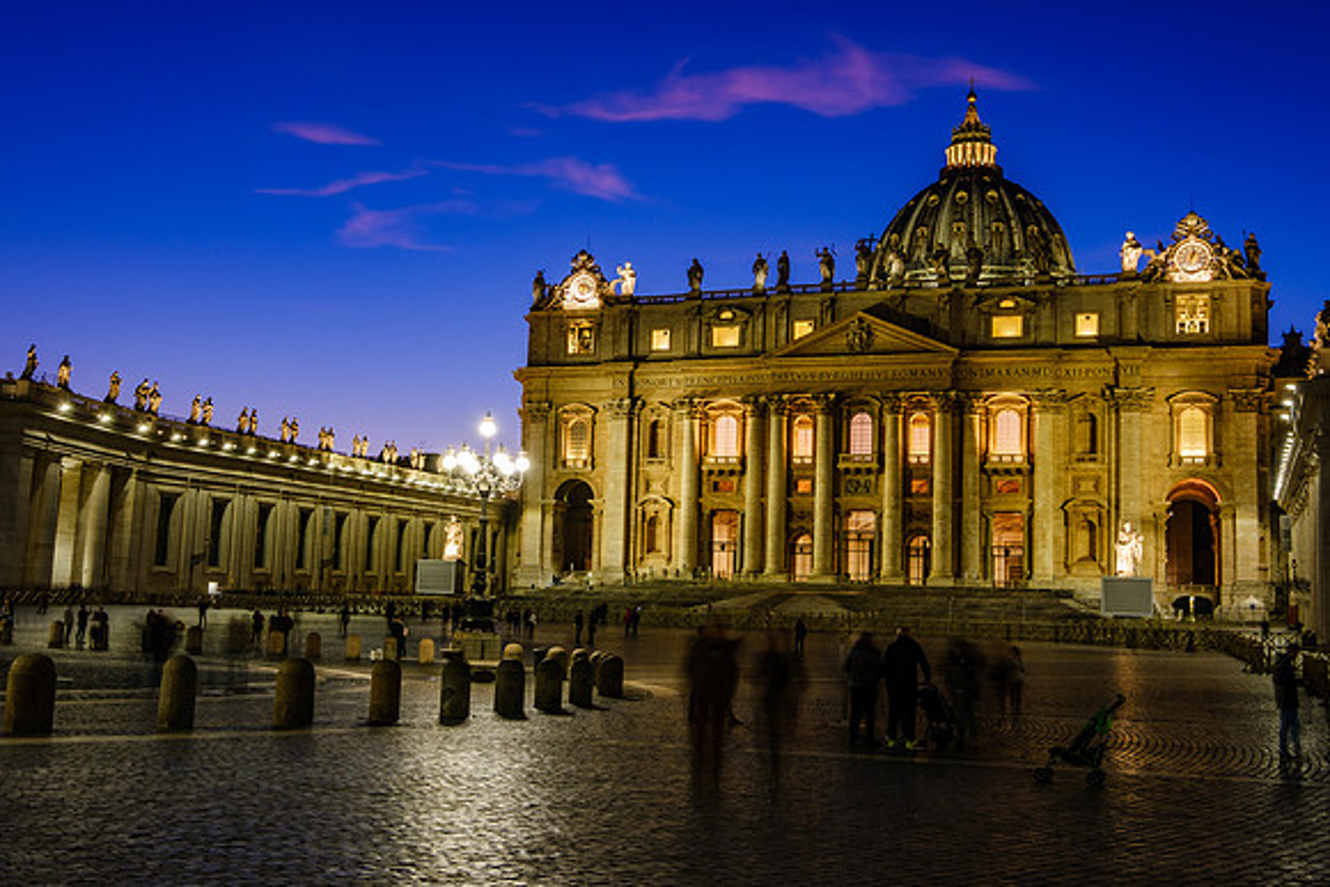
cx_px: 629
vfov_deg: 34.7
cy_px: 455
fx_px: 1420
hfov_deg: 50.2
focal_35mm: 38
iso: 160
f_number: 8
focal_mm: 24
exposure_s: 7
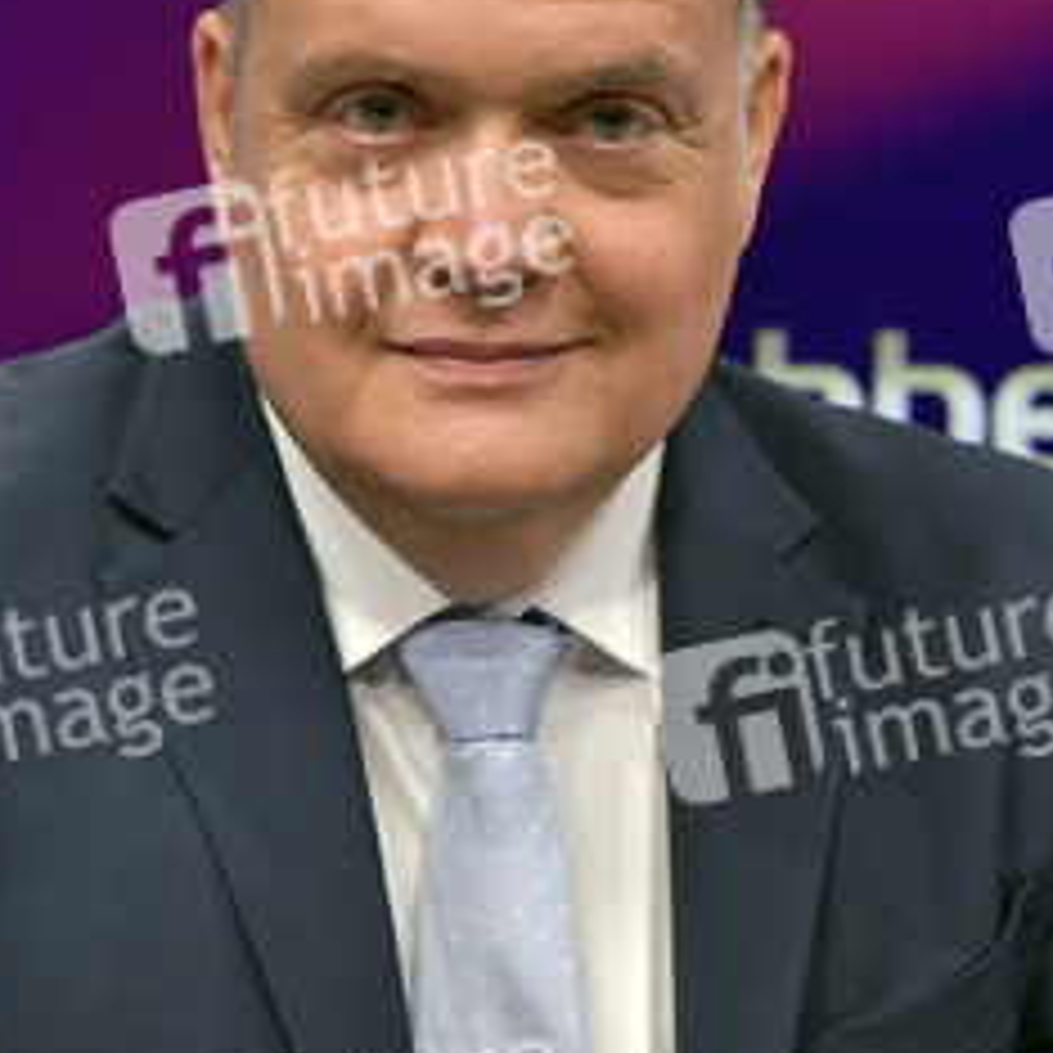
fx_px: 2994
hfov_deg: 19.9
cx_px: 472
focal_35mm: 87
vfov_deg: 19.9
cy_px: 472
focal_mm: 60
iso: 2500
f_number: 6.3
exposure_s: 1/200
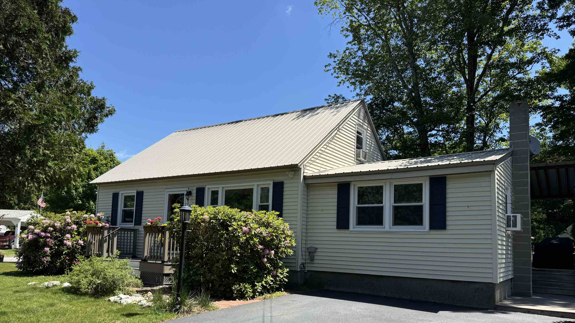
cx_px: 293
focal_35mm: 27
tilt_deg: +4.6
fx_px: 412
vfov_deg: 42.4
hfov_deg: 69.9
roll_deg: -2.3
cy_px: 209
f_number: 1.78
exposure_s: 1/2959
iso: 80
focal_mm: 6.76
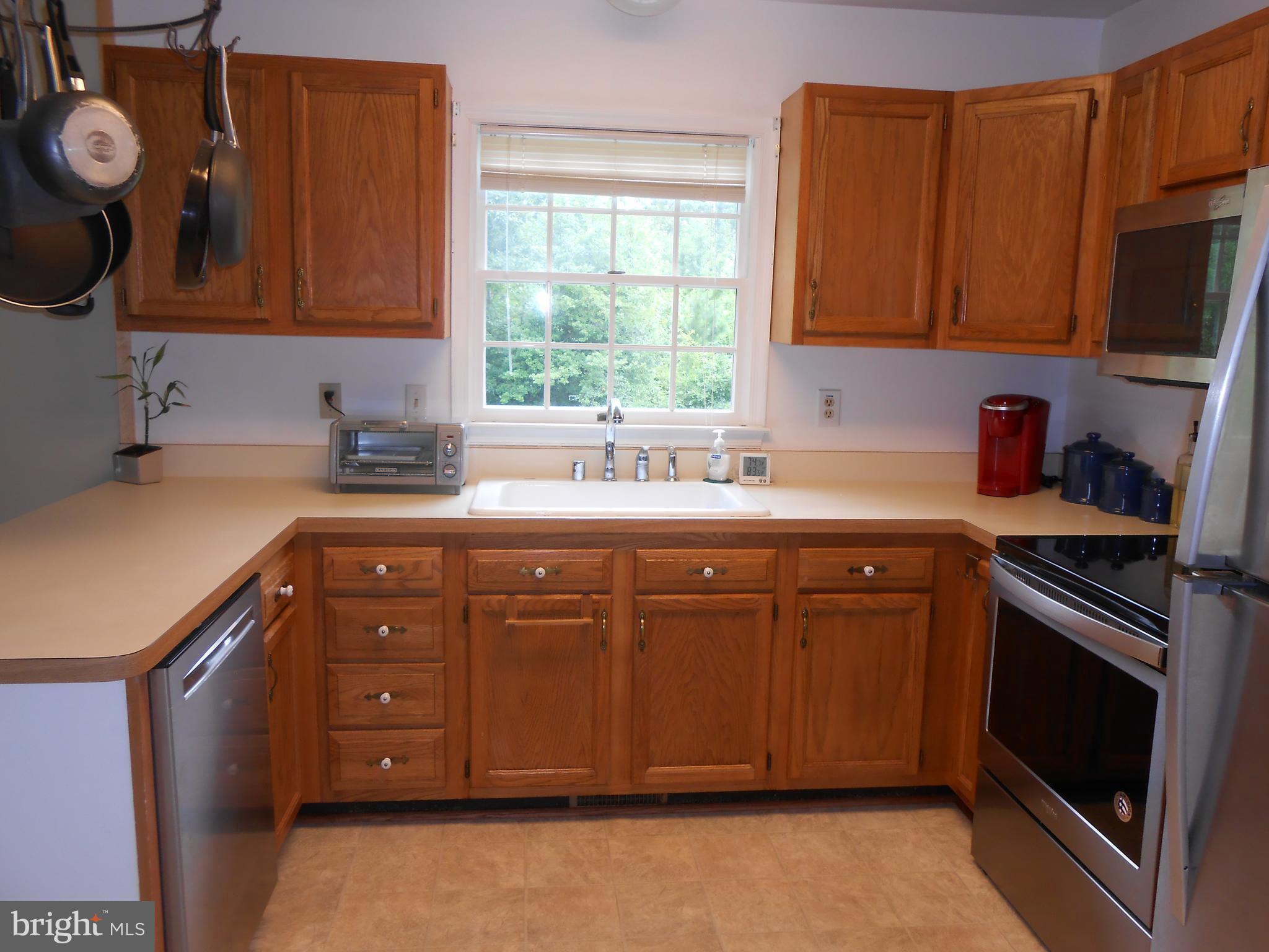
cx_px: 634
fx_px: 953
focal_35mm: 26
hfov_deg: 67.3
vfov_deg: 53.1
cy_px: 476
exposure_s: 1/30
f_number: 3.5
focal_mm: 4.6
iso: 80
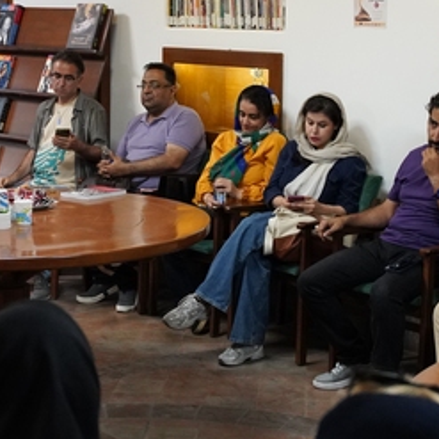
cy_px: 209
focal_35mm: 122
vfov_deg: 14.2
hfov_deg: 14.2
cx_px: 171
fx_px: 1757
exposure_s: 1/160
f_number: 2.8
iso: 2500
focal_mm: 34.7
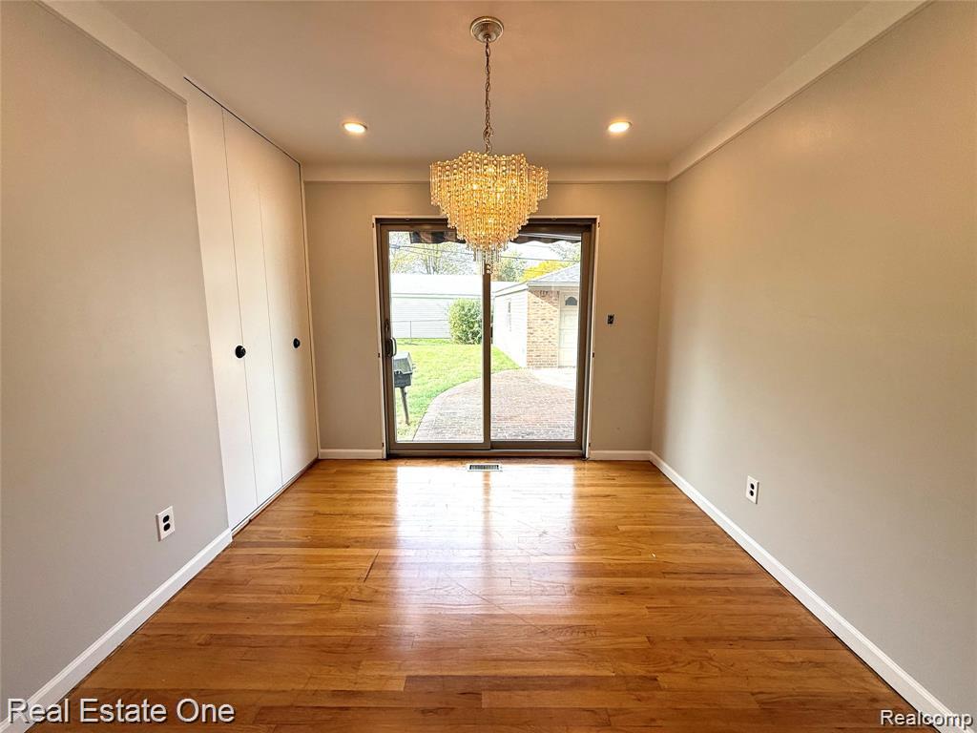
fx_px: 395
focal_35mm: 14
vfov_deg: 85.7
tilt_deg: -8.0
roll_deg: +0.1
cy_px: 366
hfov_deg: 102.1
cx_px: 488
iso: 64
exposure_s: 1/214
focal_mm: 2.22
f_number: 2.2
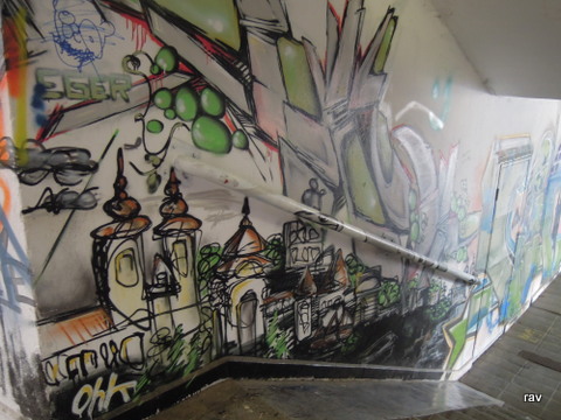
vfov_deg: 45.4
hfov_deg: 58.4
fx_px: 502
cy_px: 210
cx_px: 280
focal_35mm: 31
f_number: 2.1
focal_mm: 5.5
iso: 450
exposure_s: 1/13
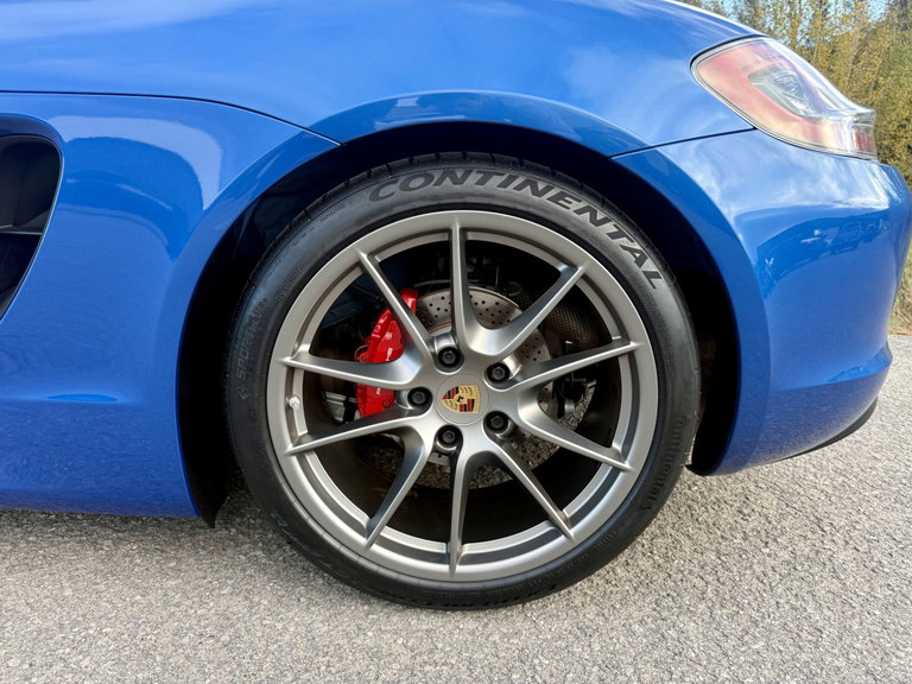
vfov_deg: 56.8
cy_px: 342
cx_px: 456
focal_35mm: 24
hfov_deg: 71.6
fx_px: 632
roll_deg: -2.2
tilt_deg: -14.6
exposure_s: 1/236
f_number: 1.78
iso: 125
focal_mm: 6.76
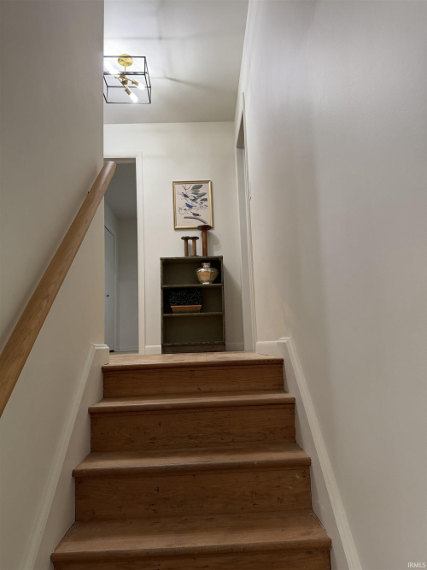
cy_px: 285
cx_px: 214
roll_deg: +2.2
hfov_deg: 56.8
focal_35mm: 24
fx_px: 395
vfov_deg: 71.6
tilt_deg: +8.1
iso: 200
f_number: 1.78
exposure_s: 1/120
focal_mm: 6.76
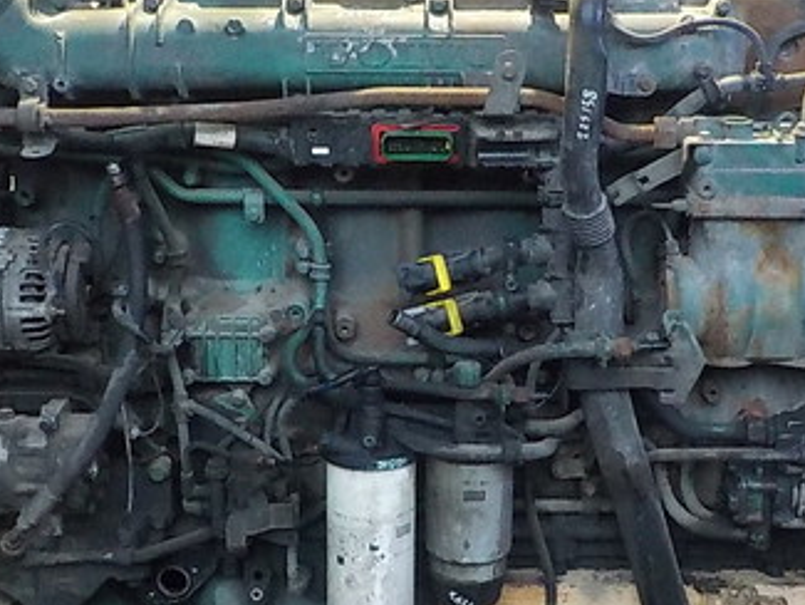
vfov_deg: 24.8
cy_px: 270
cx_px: 436
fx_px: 1373
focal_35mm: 59
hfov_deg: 32.7
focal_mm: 4.1
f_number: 3.3
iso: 800
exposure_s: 1/30
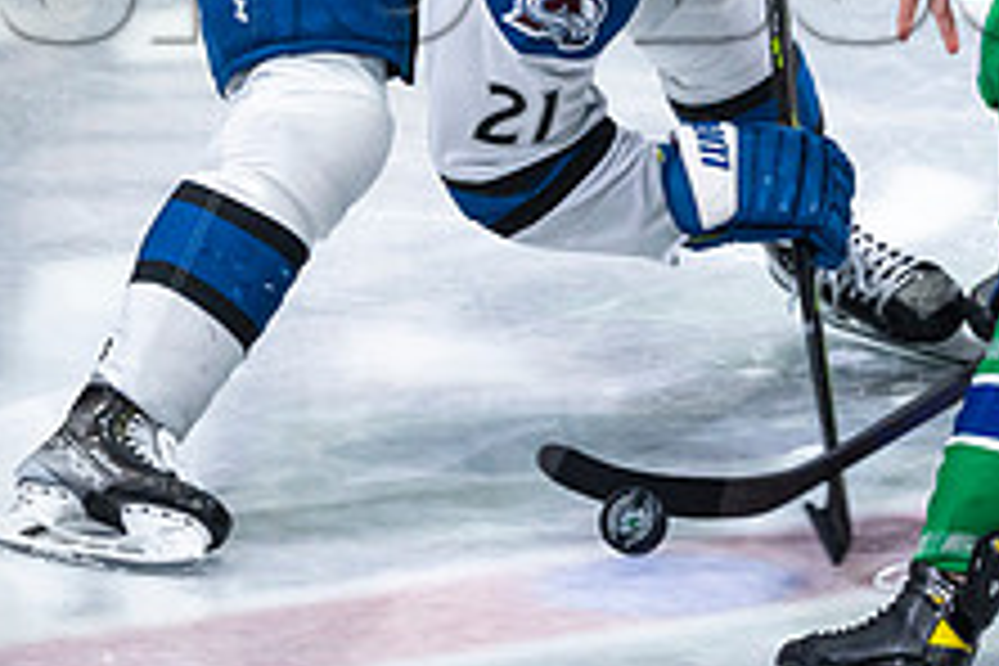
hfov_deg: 1.3
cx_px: 864
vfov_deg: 0.9
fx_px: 43453
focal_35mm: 1566
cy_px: -79
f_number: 4
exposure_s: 1/1000
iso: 1600
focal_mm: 600
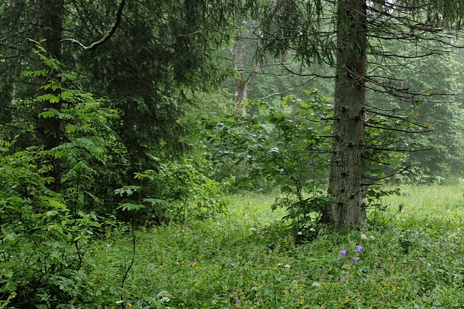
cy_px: 113
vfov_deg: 22.6
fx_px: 773
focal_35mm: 60
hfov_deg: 28.8
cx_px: 563
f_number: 1.8
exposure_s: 1/100
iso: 125
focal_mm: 5.4
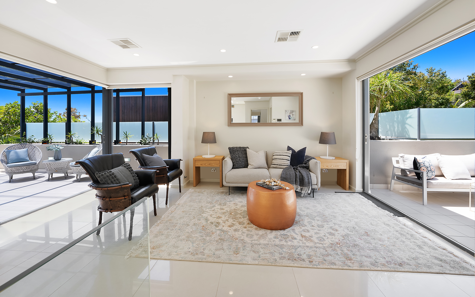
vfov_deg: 78.4
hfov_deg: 105.3
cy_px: 132
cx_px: 231
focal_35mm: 14
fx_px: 181
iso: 320
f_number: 14
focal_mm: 13
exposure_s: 1/40
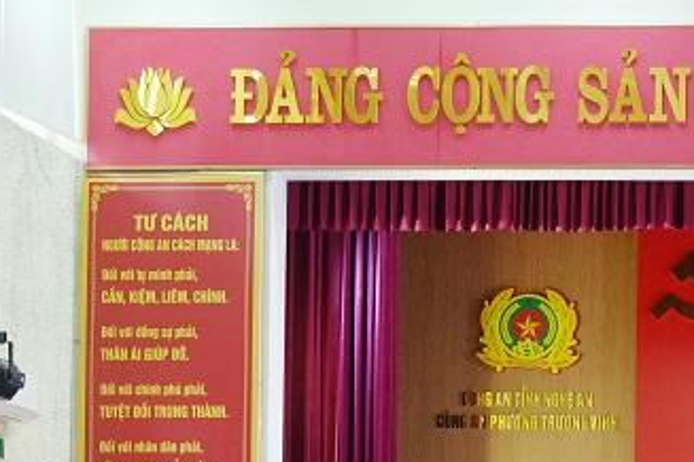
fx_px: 2352
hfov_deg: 16.0
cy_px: 706
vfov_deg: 10.8
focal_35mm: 122
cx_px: 887
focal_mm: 26
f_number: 4
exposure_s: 1/60
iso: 1000
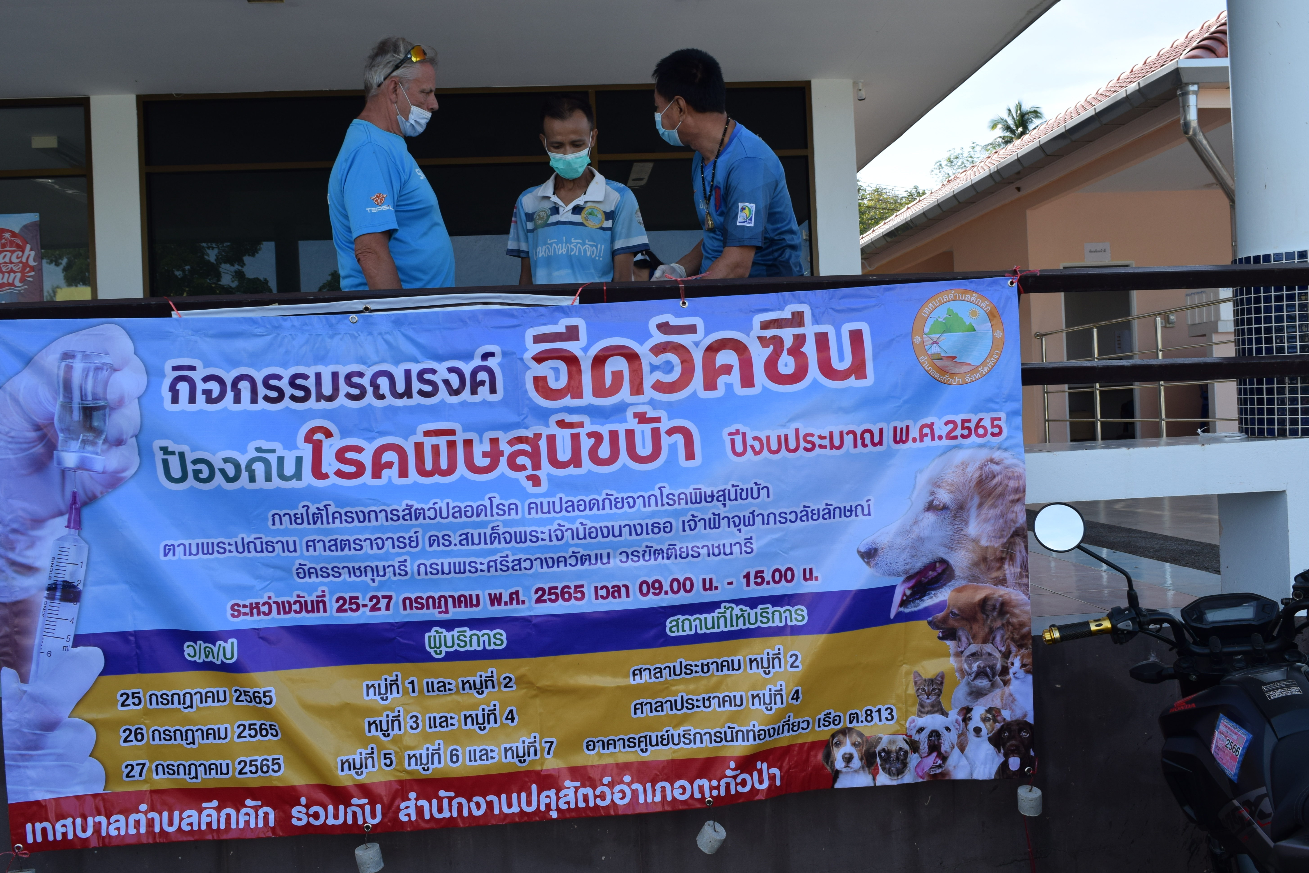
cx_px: 640
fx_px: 1127
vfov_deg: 42.3
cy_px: 428
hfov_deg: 60.3
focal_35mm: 31
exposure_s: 1/250
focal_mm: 20
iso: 200
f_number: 8
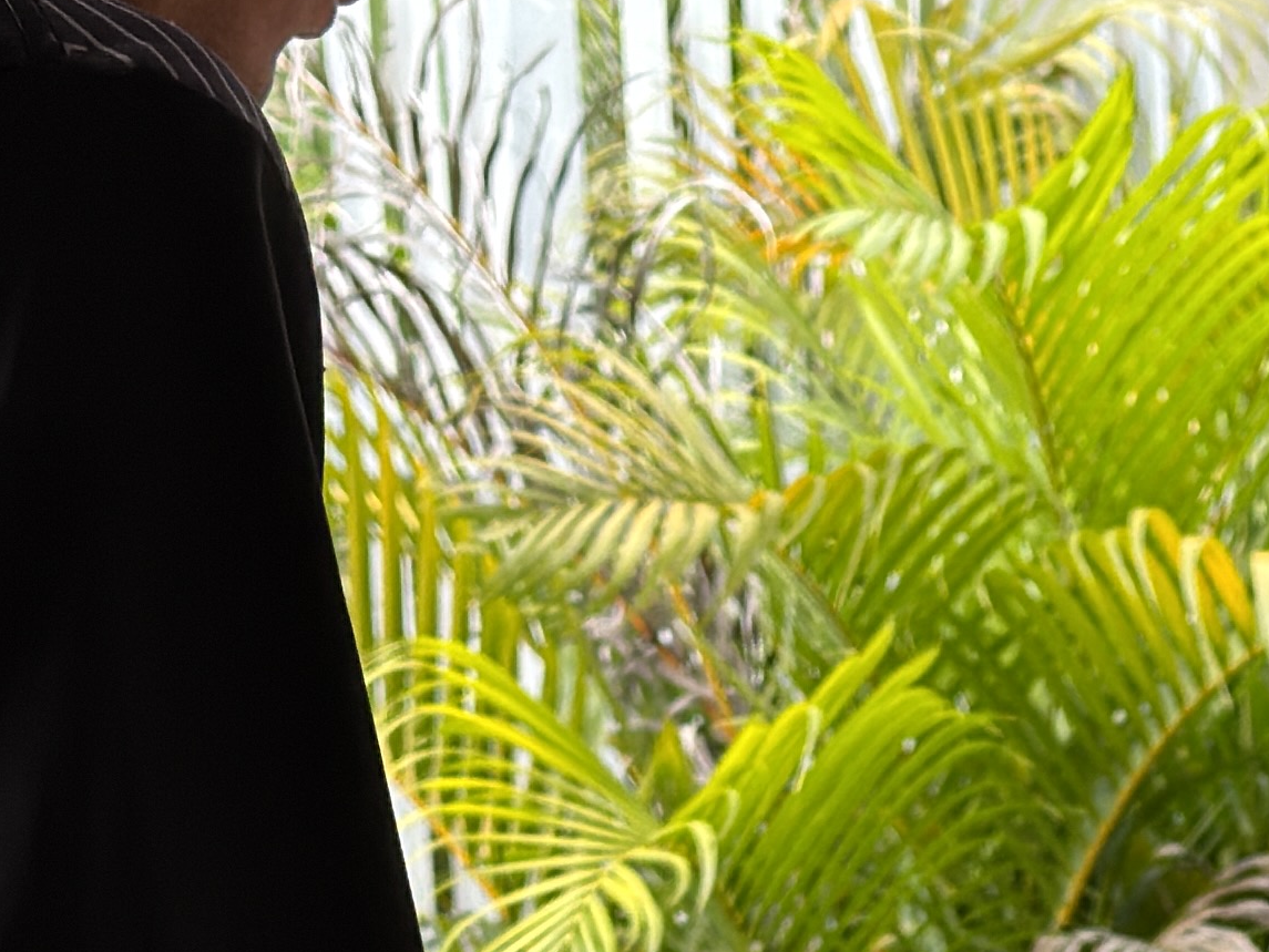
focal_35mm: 169
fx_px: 6196
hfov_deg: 11.6
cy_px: 1996
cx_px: 1291
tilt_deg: -13.2
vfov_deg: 8.3
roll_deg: +1.6
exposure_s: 1/387
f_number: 1.78
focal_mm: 6.76
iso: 64
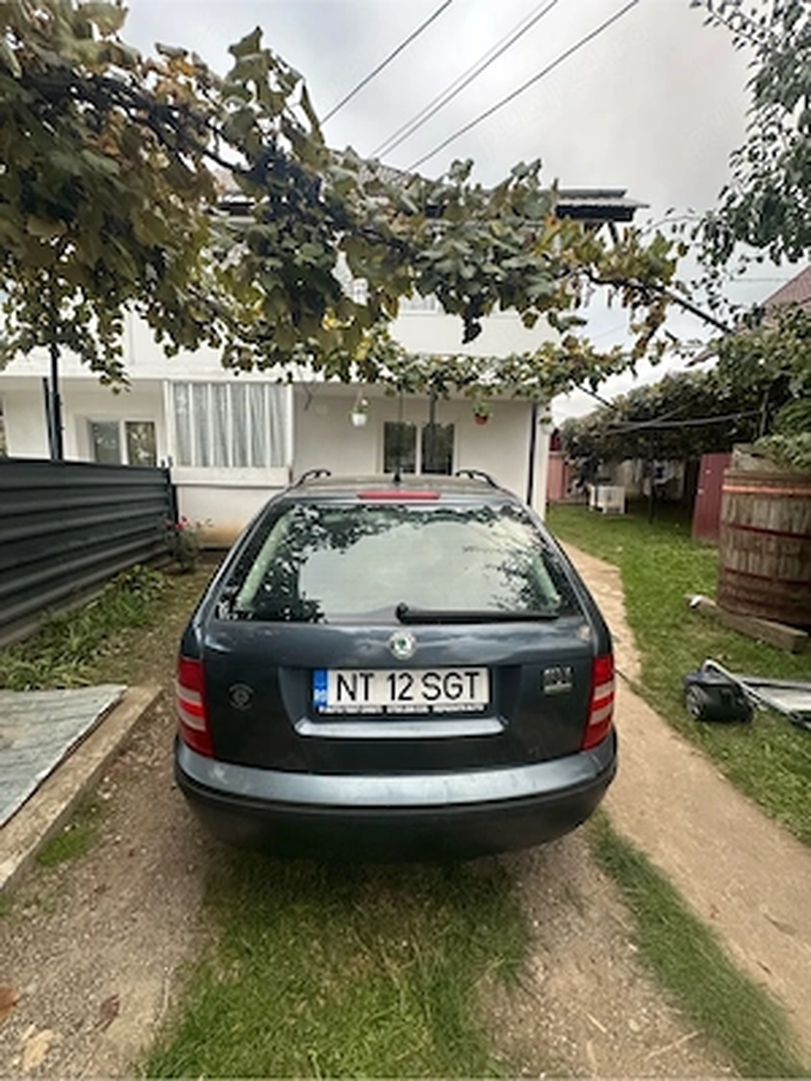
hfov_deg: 85.7
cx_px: 406
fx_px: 437
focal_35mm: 14
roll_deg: -0.4
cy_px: 540
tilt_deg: -7.8
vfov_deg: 102.1
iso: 200
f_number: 2.2
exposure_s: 1/99
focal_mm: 2.22
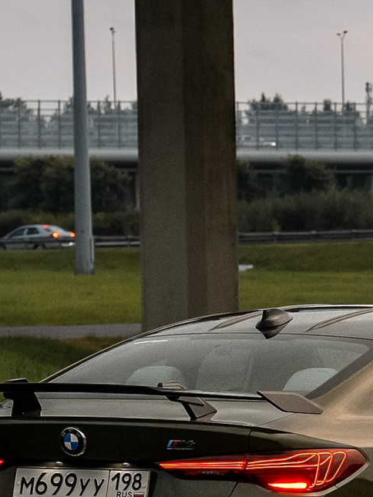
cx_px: 669
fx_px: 4768
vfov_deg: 6.0
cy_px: 364
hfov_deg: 4.4
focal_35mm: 332
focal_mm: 58
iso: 500
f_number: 4.5
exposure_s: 1/100
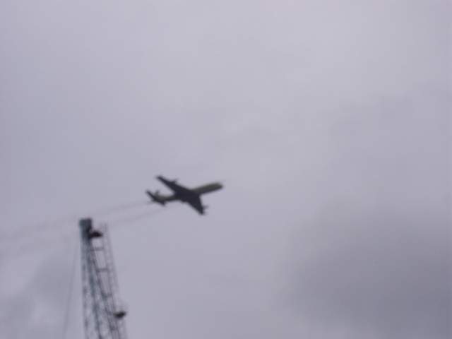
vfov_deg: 13.0
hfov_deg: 17.3
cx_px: 226
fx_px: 1489
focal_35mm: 114
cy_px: 170
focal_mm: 24
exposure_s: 1/700
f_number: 8
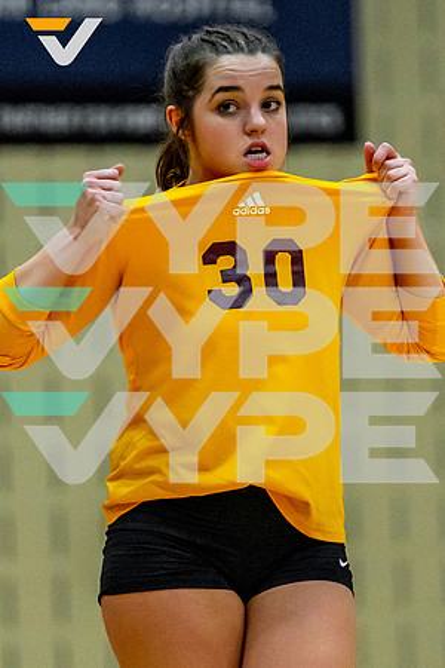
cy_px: 299
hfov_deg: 3.0
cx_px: 269
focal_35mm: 464
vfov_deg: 4.4
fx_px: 8604
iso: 2000
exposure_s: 1/1250
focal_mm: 200
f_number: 2.8
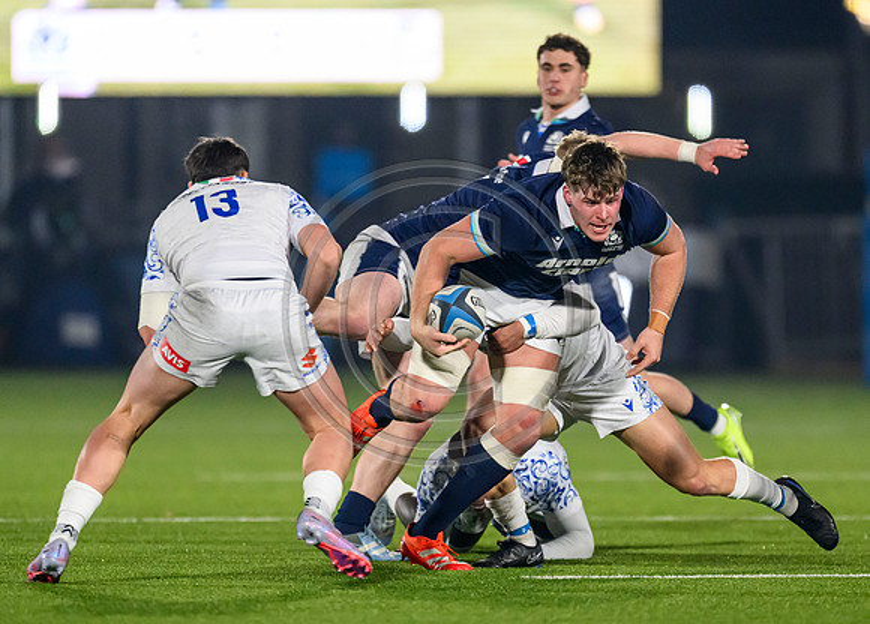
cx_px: 534
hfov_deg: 2.7
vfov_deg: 1.9
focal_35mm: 751
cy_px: 359
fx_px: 18575
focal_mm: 560
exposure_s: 1/1250
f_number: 4
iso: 8000
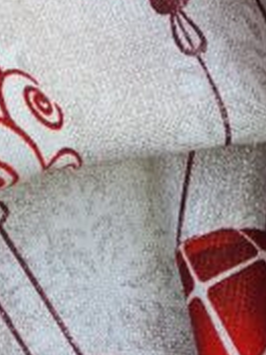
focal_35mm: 105
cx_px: 4
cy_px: -321
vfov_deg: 15.5
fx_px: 1077
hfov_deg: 13.9
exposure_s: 1/180
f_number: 1.8
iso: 50
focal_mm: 5.4
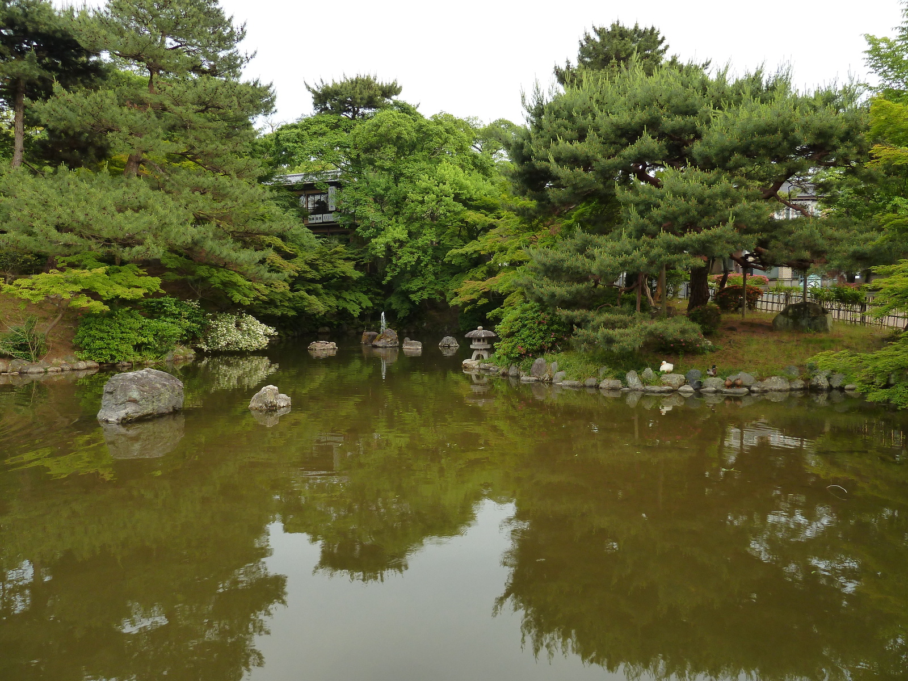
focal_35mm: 25
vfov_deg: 54.9
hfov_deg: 69.4
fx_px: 656
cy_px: 340
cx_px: 454
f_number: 3.3
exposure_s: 1/60
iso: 125
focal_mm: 4.1
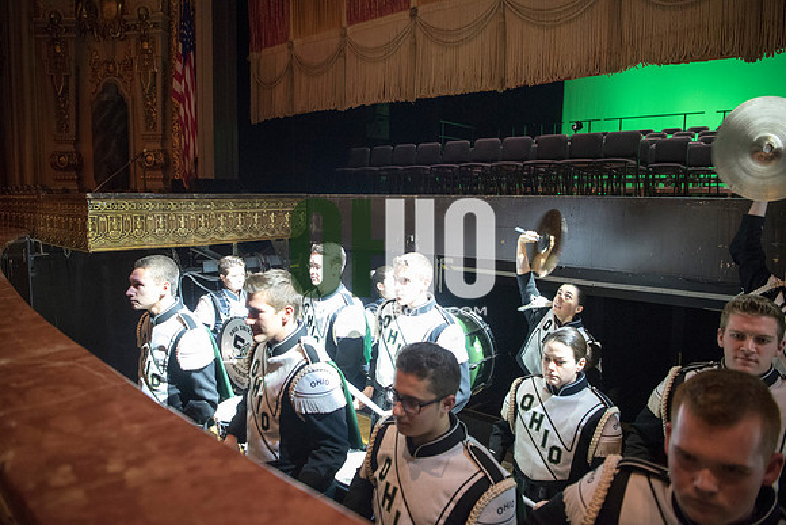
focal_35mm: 24
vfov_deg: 53.2
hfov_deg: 73.7
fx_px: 524
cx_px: 393
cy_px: 262
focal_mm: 24
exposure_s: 1/100
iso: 4000
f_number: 2.8
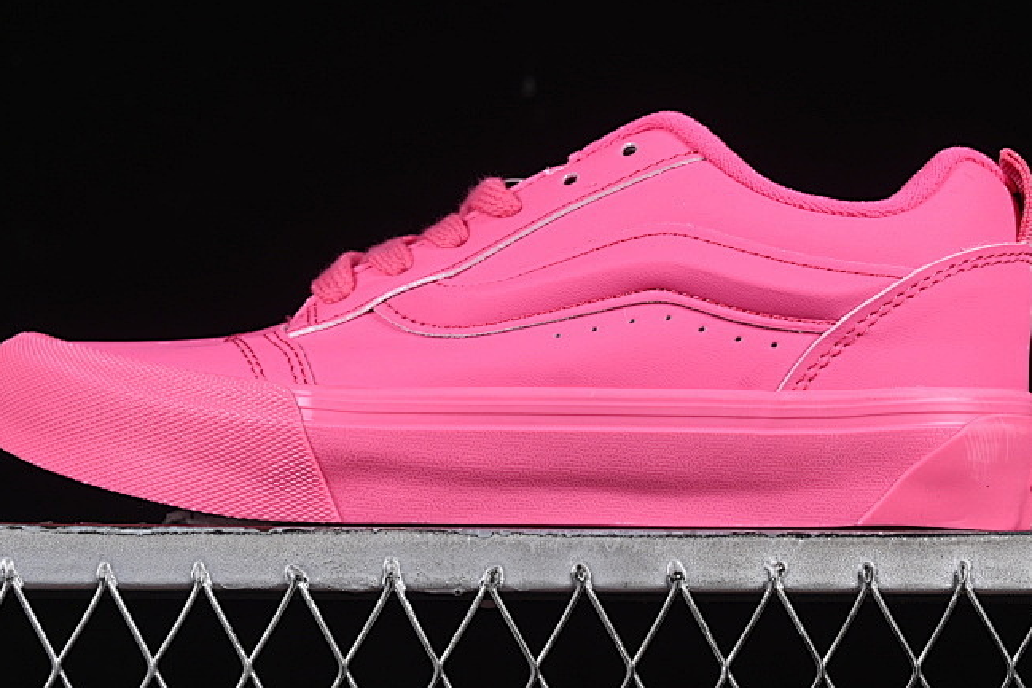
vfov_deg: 10.9
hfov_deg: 16.4
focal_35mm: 125
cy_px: 170
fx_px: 3583
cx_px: 538
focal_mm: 50
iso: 160
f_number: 8
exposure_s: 1/80
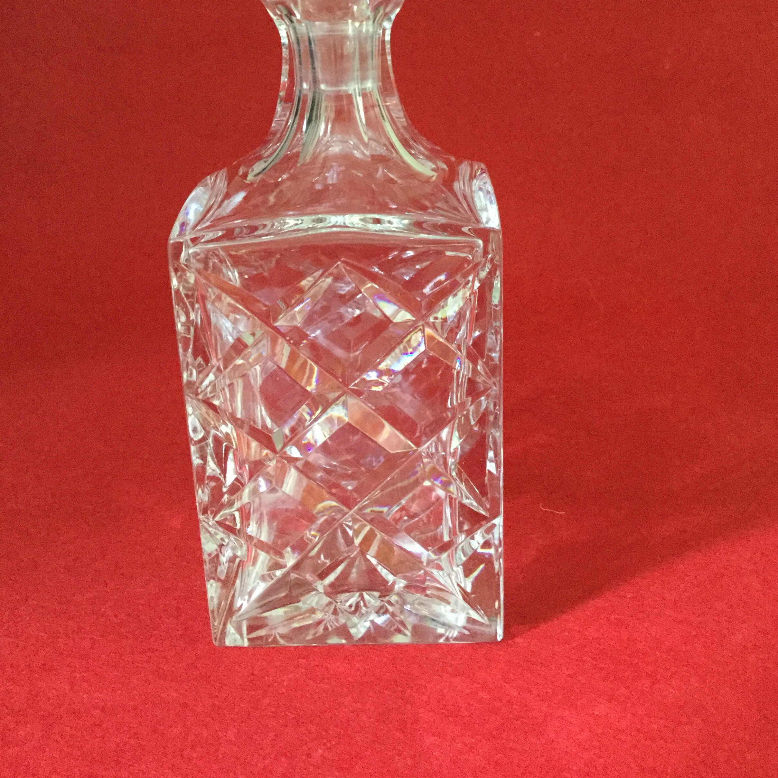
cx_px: 389
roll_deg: +1.1
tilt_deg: -13.0
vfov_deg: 44.2
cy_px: 255
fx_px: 941
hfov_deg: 44.9
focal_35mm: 37
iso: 320
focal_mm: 3.3
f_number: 2.4
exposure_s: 1/17
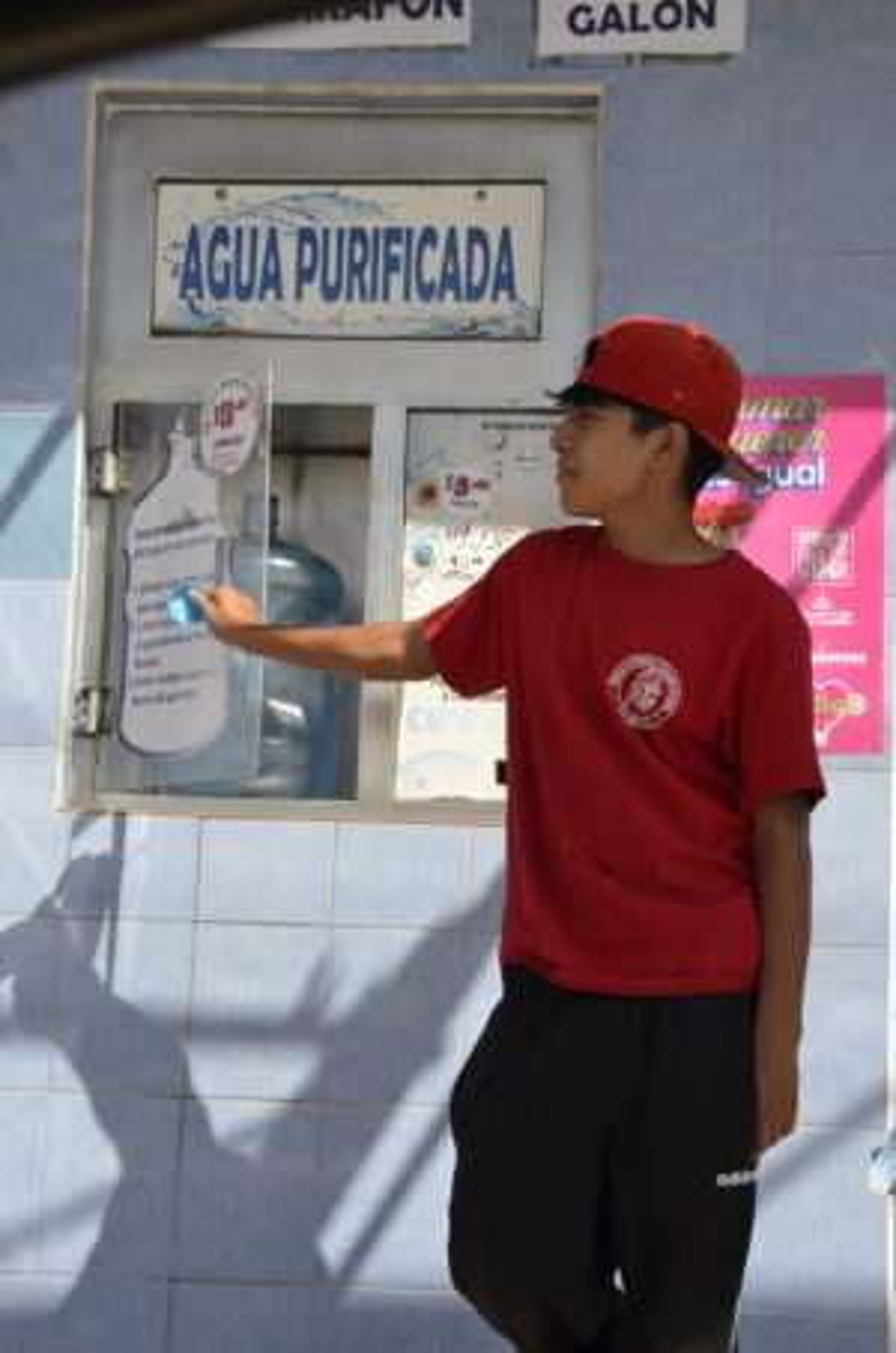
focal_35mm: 78
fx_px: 2925
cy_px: 676
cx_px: 448
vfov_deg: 26.0
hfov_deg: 17.4
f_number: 11
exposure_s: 1/500
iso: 500
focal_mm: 52
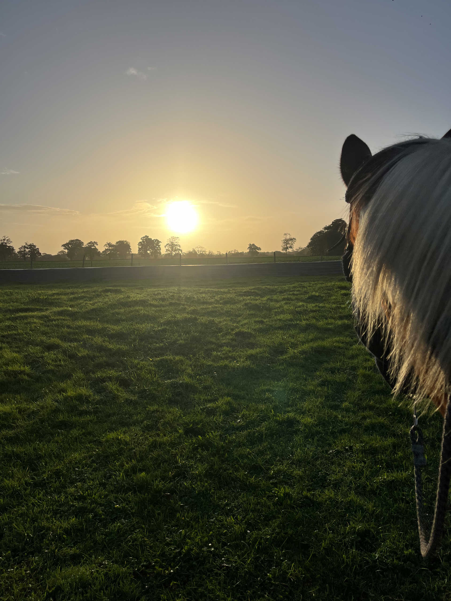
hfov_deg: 53.1
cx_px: 226
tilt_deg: -5.9
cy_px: 300
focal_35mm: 26
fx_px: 452
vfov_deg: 67.3
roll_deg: +0.7
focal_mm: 5.1
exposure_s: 1/6494
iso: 50
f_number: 1.6
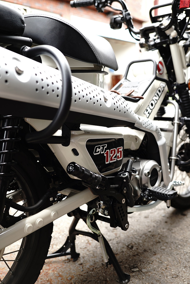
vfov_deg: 54.4
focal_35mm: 35
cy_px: 142
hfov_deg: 37.9
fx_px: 277
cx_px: 95
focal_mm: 35
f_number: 3.5
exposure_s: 1/80
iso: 100
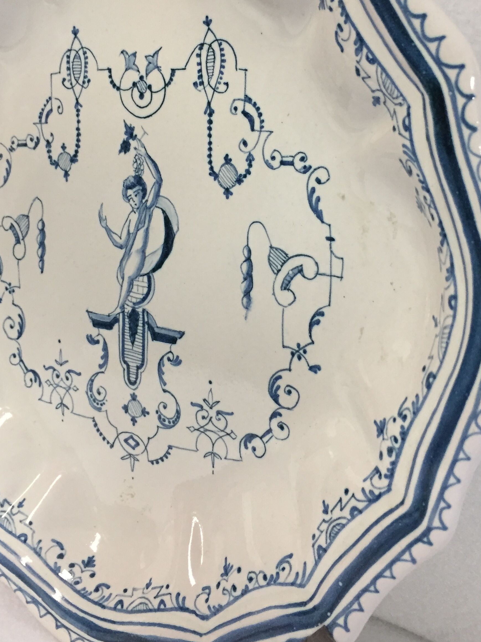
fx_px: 760
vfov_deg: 45.3
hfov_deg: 35.1
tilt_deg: -15.1
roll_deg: +2.0
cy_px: 230
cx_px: 250
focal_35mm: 41
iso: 160
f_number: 2.2
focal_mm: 4.15
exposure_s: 1/33
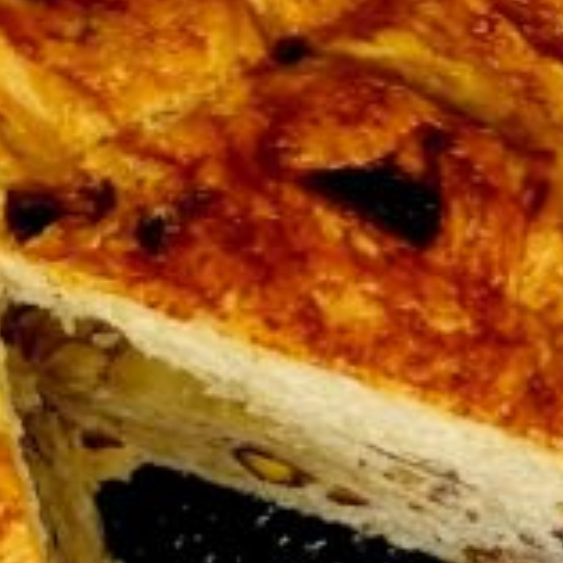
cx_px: 674
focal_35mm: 88
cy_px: 549
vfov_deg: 19.2
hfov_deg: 18.7
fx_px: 1619
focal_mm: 5.4
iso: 80
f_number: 1.8
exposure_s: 1/100
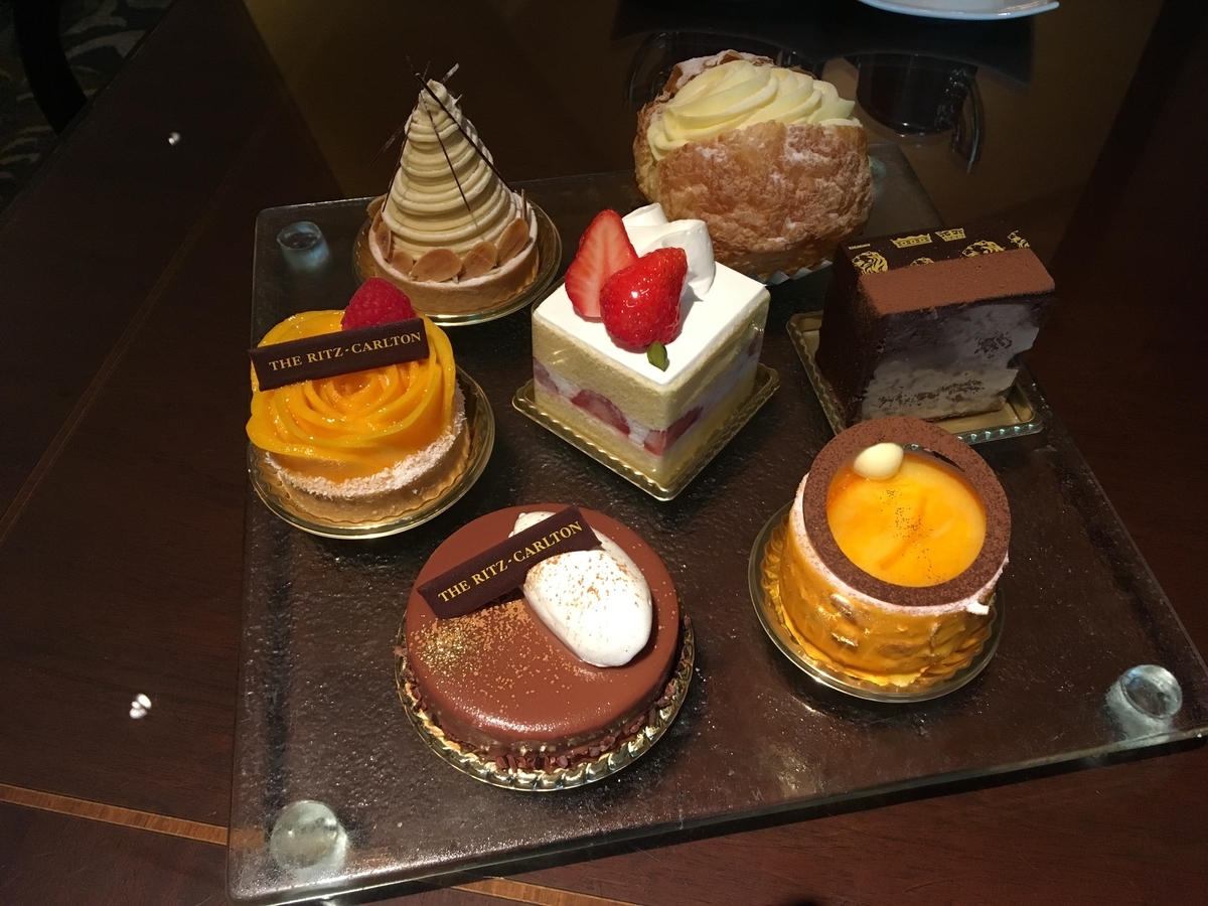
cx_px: 604
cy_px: 453
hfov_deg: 61.7
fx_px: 1012
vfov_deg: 48.2
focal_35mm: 29
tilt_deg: -51.8
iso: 200
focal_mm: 4.15
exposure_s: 1/24
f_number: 2.2
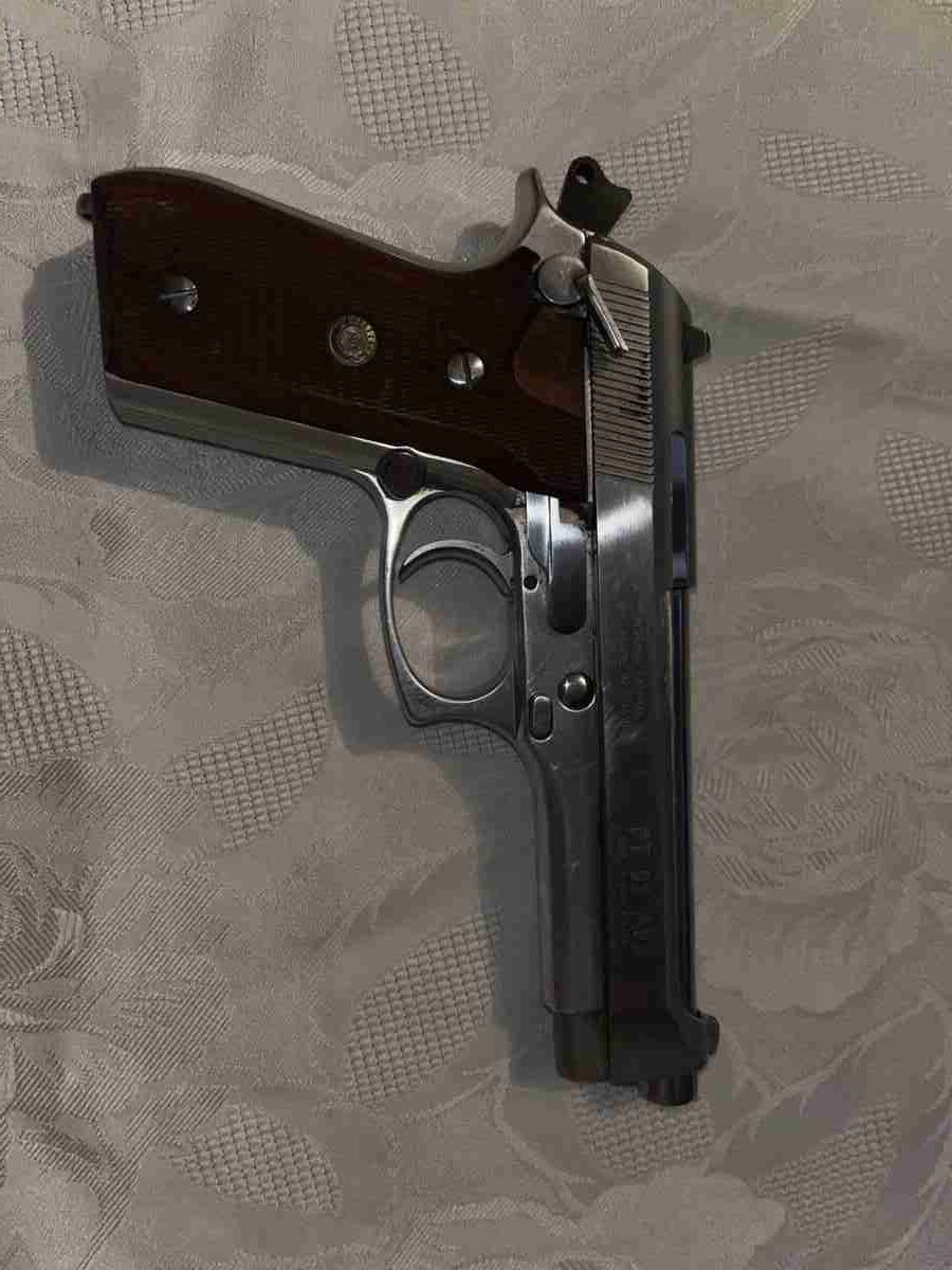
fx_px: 953
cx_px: 476
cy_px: 635
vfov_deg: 67.3
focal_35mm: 26
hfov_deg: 53.1
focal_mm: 5.1
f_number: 1.6
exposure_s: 1/82
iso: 32
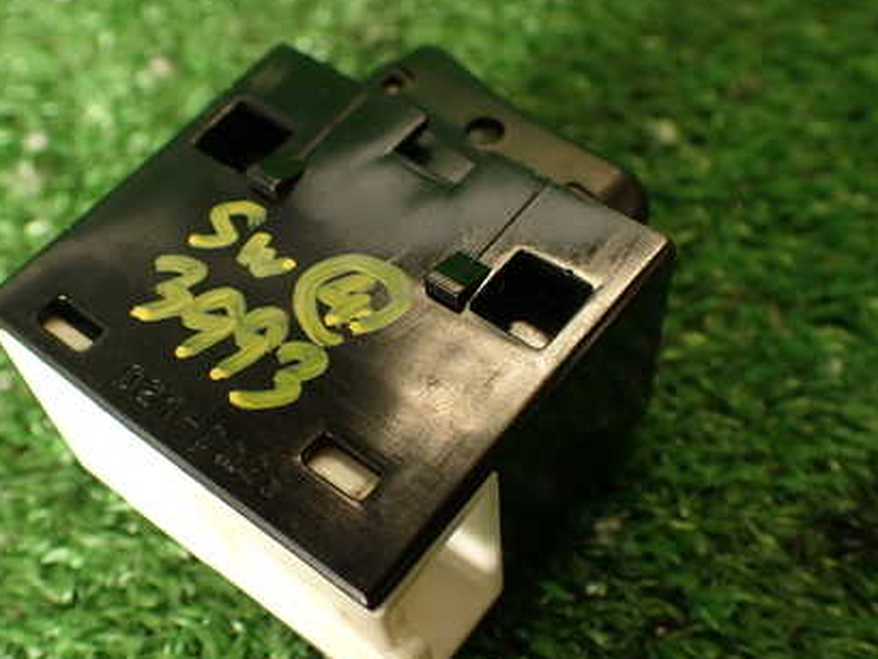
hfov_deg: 42.8
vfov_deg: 32.9
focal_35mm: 44
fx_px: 1116
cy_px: 365
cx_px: 358
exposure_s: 1/60
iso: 200
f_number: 2.3
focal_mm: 5.4
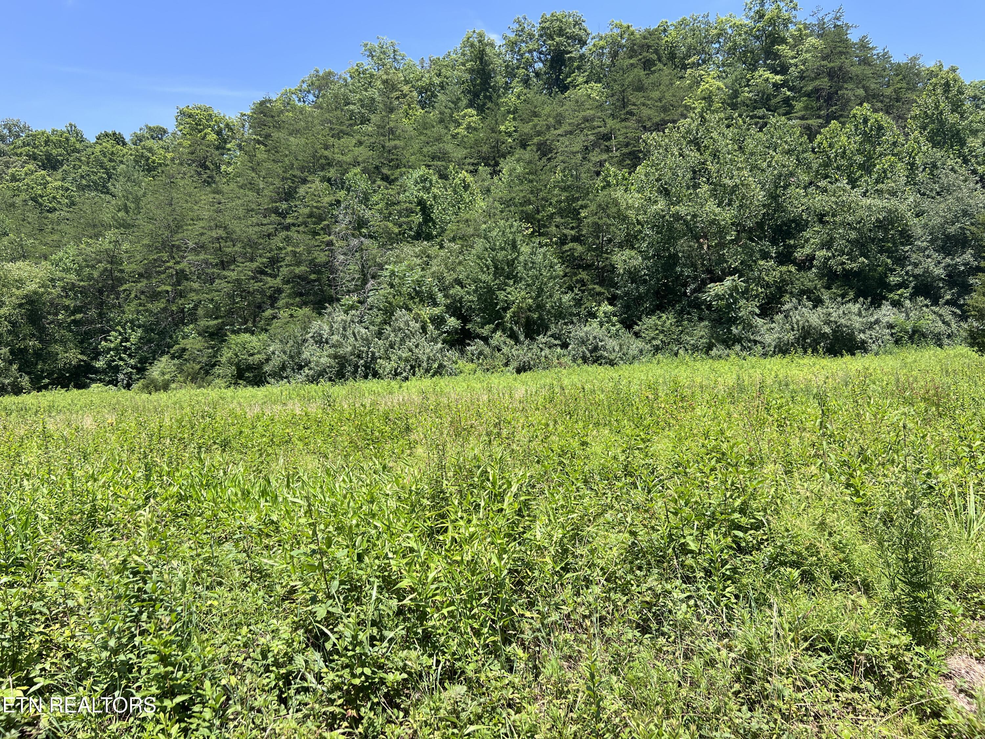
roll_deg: +0.9
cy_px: 370
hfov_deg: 67.3
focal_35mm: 26
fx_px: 740
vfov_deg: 53.1
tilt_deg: +0.0
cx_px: 492
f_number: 1.5
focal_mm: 5.7
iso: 50
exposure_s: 1/1869
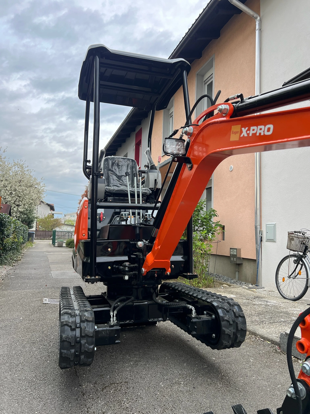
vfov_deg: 67.3
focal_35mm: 26
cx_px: 155
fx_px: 310
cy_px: 207
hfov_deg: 53.1
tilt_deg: +4.8
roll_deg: -2.8
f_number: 1.5
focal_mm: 5.7
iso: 50
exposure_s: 1/509
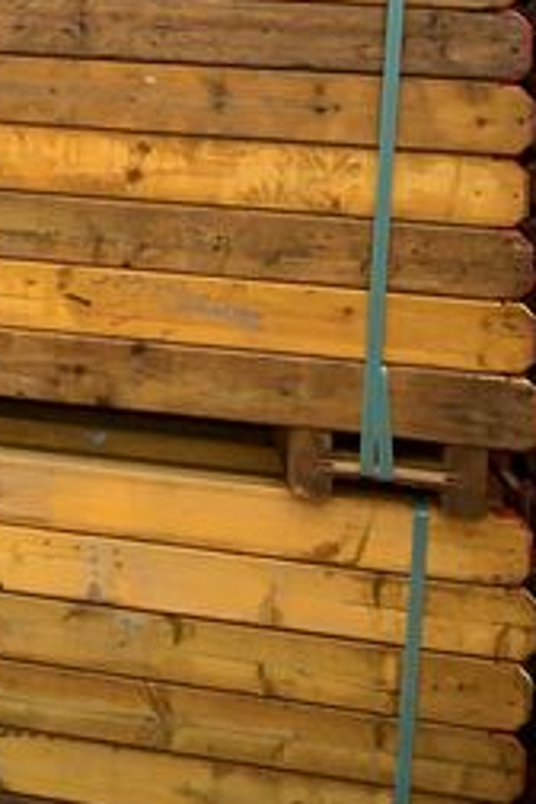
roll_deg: -0.8
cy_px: -128
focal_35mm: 86
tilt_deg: -0.4
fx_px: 1921
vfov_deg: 22.1
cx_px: -507
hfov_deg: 13.7
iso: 50
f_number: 1.8
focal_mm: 4.25
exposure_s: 1/121
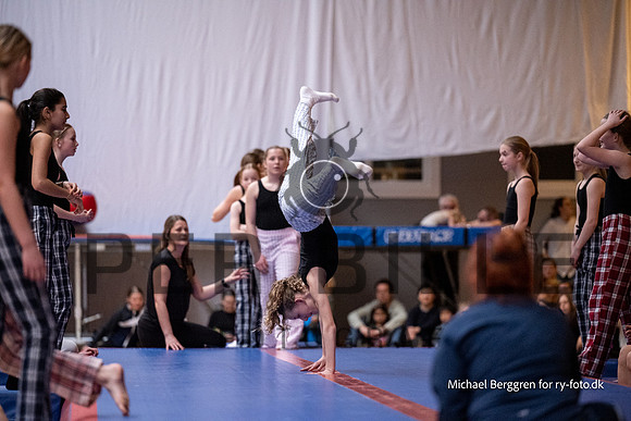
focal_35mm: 200
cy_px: 210
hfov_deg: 10.3
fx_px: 3506
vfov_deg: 6.9
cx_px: 316
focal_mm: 200
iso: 8000
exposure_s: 1/1250
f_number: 3.2
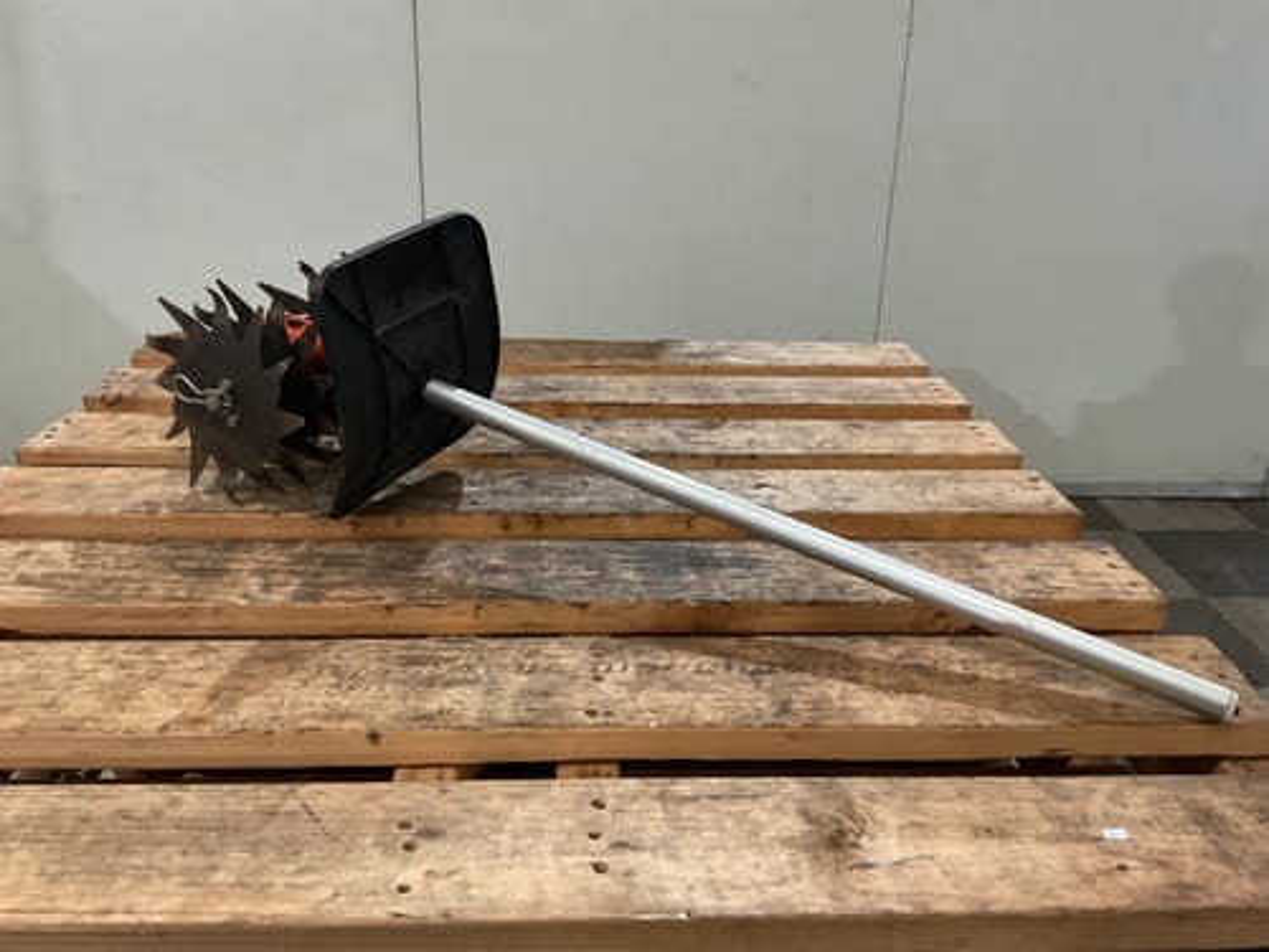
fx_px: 1063
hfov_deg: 61.7
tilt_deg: -24.4
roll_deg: -3.1
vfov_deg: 48.2
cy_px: 476
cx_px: 634
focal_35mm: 29
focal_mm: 3
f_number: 1.8
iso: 250
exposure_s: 1/40
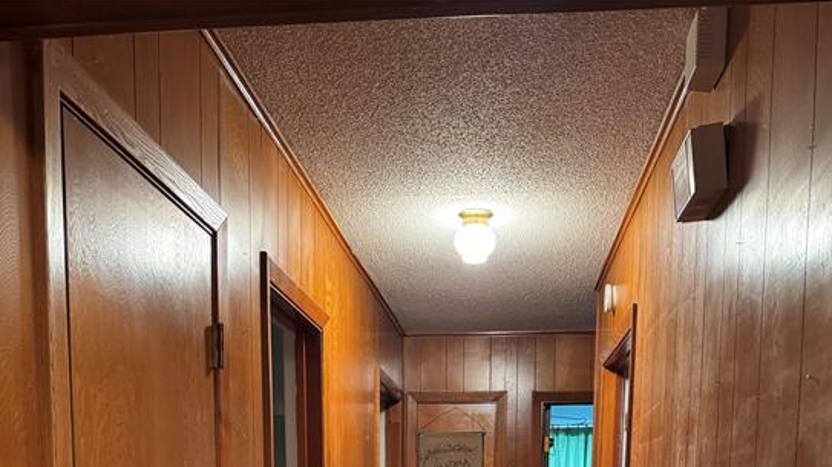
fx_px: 816
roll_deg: +0.6
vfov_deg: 27.5
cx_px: 429
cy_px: 583
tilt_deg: -6.1
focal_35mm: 37
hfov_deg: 54.0
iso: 640
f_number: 1.78
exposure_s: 1/40
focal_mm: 6.76
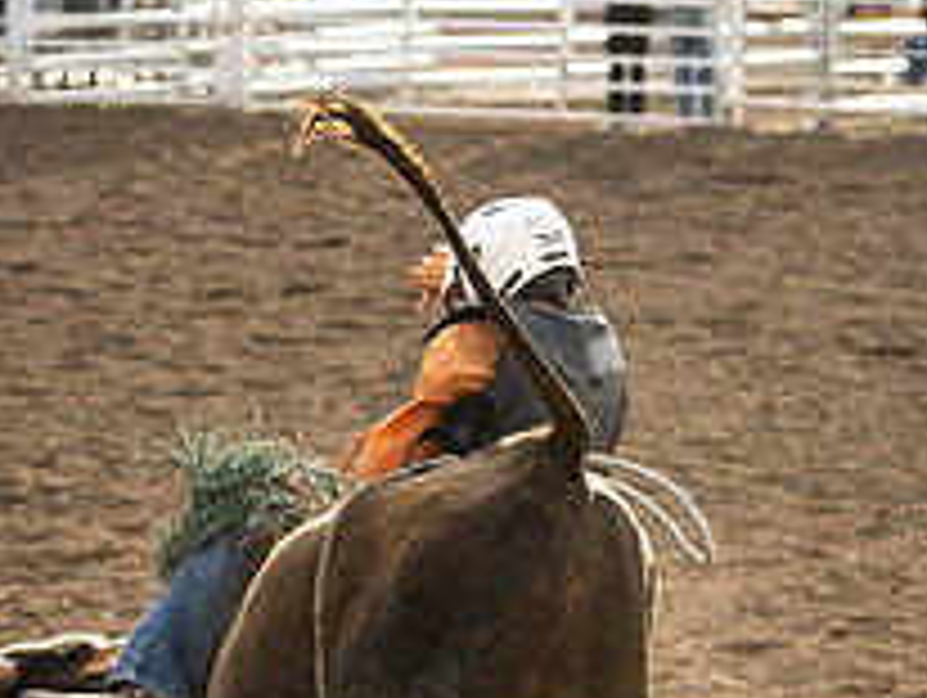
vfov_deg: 7.4
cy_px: 798
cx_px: 421
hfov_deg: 9.9
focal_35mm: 199
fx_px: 5335
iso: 1000
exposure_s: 1/10000
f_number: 2.8
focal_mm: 58
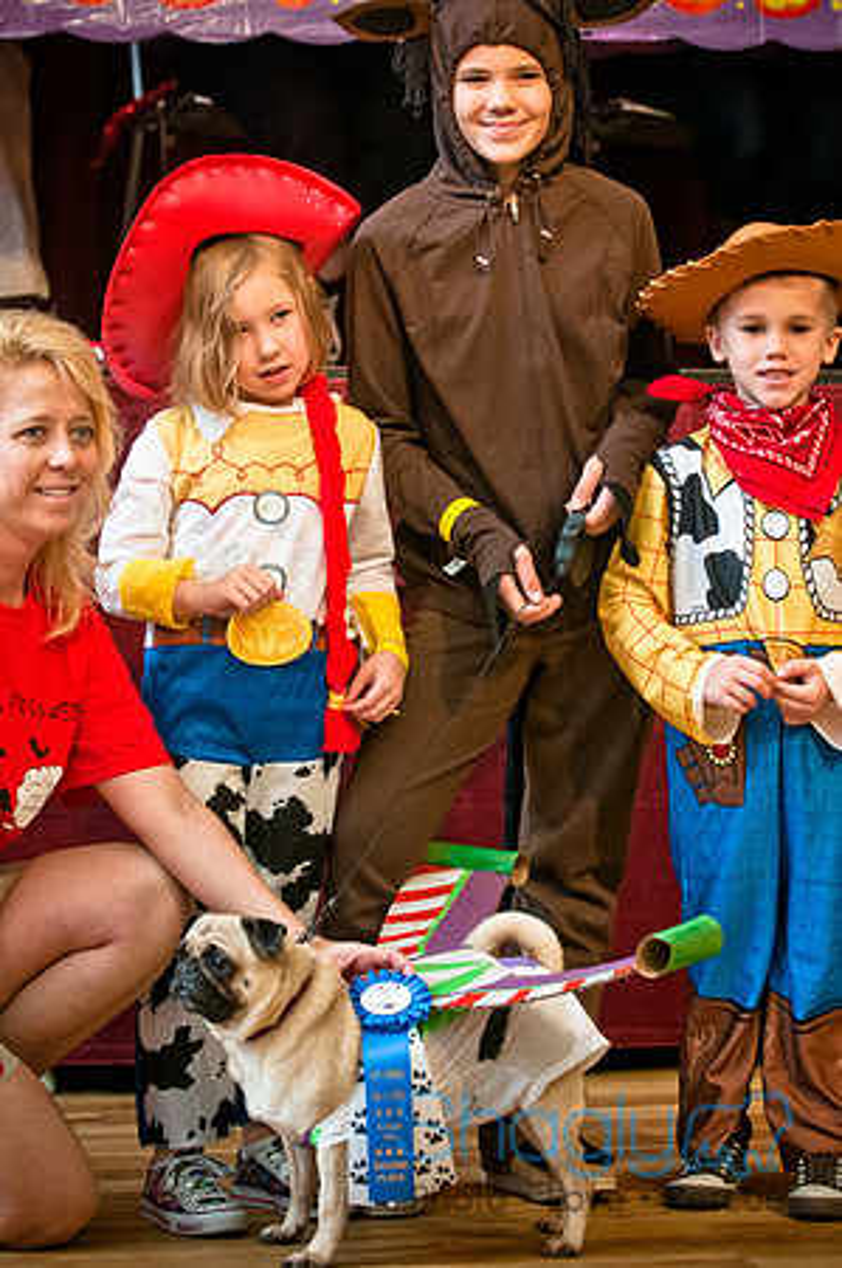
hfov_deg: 11.4
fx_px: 4219
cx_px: 421
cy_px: 634
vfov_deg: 17.1
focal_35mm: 120
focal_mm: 80
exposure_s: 1/200
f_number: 2.8
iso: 200
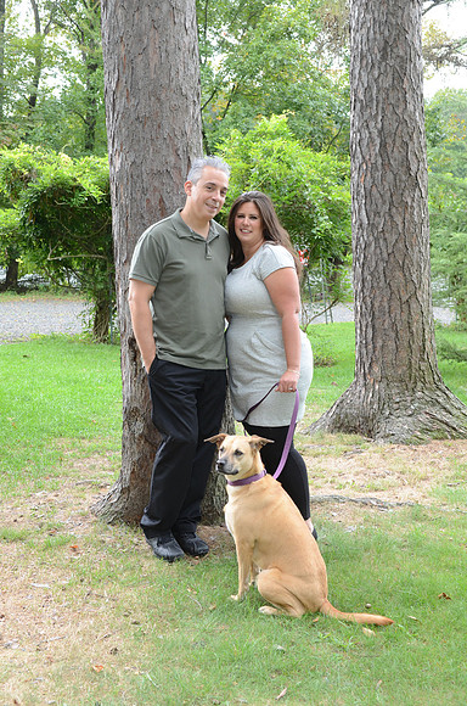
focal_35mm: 45
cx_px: 234
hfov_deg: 29.7
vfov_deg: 43.7
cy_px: 353
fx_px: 880
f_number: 5.6
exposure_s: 1/125
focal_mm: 30
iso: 500
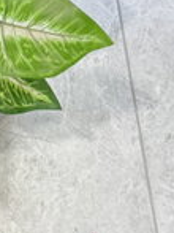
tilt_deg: -88.1
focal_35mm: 87
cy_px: 413
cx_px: 174
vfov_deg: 18.1
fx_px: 584
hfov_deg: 16.6
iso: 200
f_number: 1.78
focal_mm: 6.76
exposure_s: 1/100
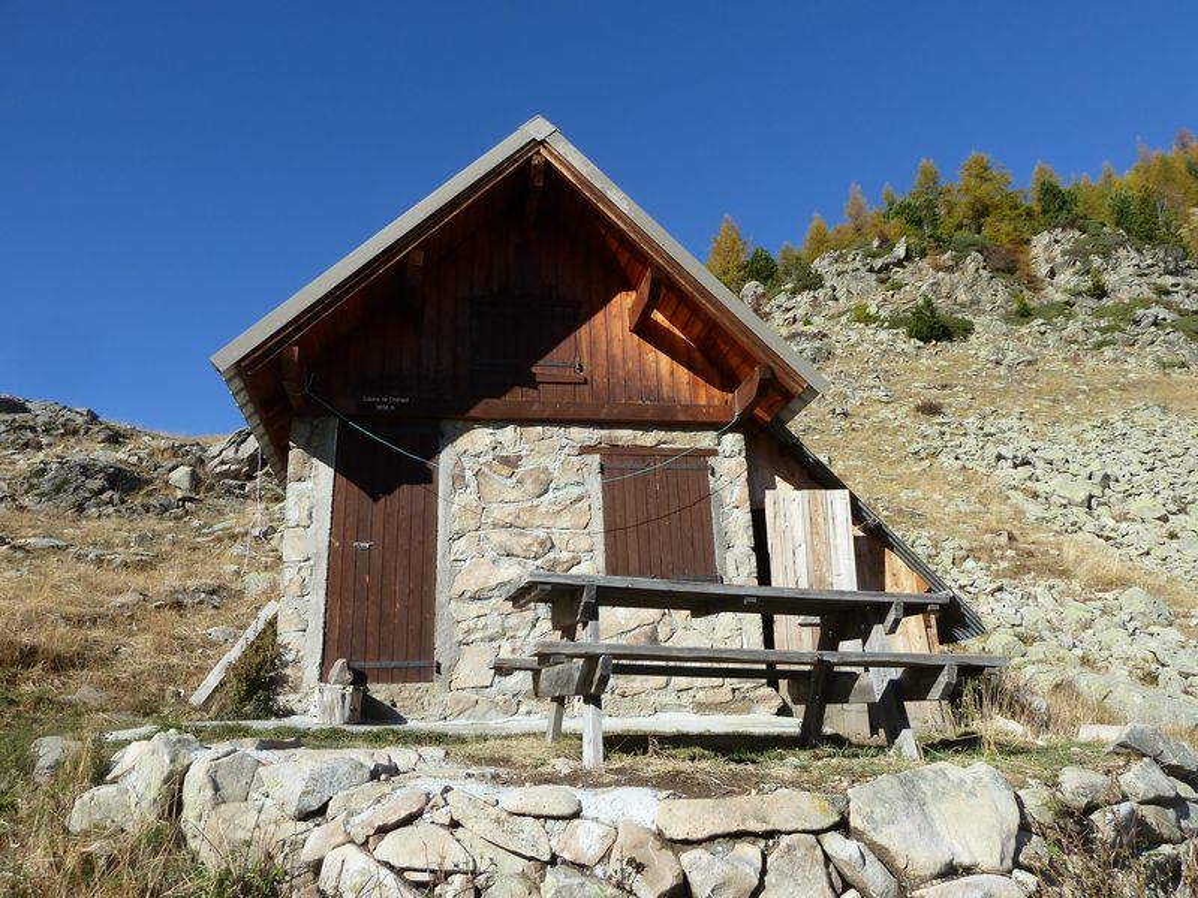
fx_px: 865
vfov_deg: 54.9
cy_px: 449
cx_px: 599
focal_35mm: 25
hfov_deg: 69.4
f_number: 4.5
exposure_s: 1/500
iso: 80
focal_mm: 4.1
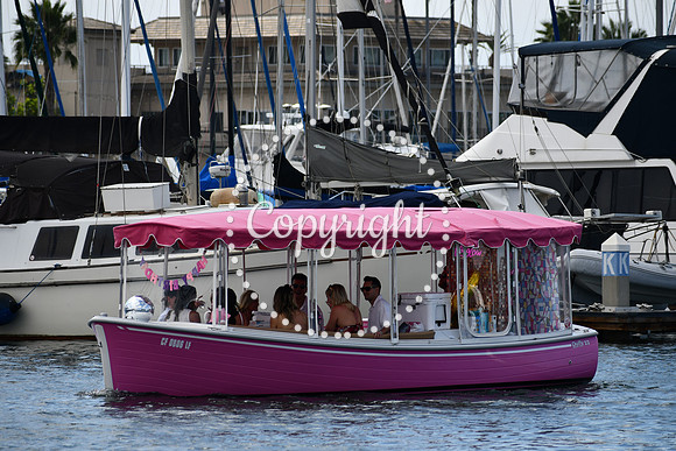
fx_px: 5634
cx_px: 338
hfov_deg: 6.9
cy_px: 226
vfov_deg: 4.6
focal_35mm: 300
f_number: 6.3
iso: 200
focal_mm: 200
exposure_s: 1/1250
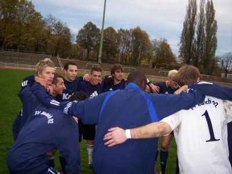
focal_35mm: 39
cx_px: 116
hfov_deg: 47.9
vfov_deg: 36.8
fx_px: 261
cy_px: 87
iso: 100
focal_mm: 8
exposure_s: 1/60
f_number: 2.8
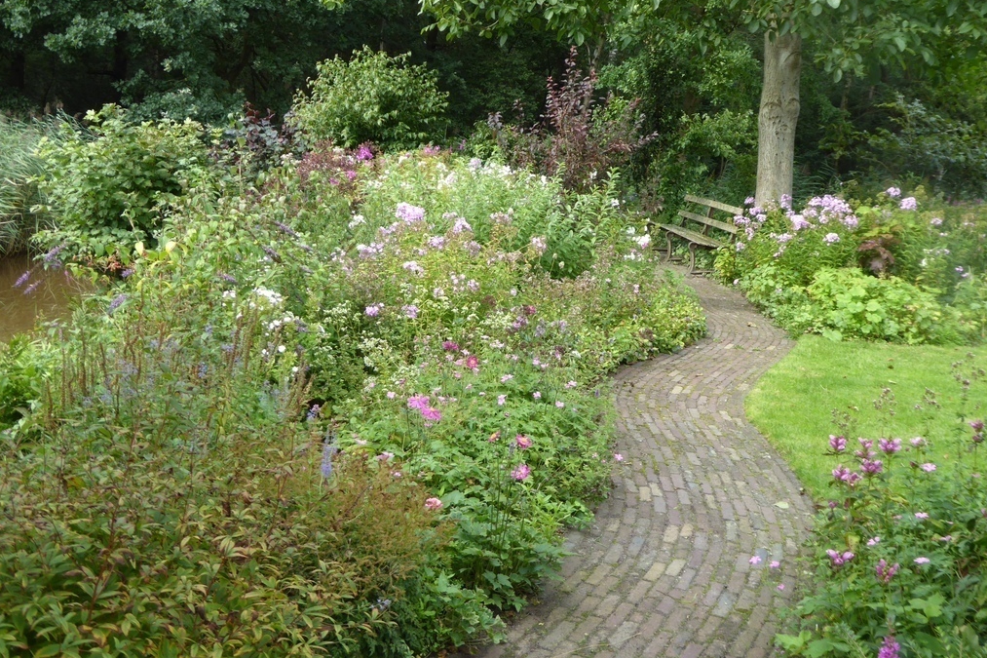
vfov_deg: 32.6
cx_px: 491
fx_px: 1124
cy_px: 297
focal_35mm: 41
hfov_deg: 47.4
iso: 100
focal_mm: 6.7
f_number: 3.7
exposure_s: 1/100
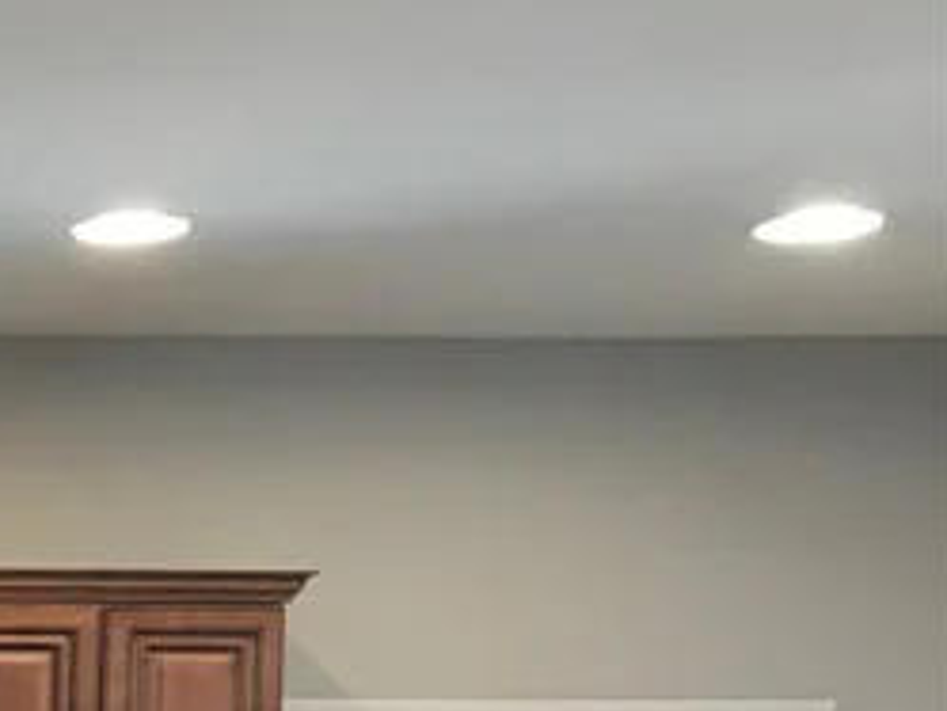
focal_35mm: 115
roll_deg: +0.0
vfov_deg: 12.3
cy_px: 1061
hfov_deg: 14.2
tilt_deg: -3.0
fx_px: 3148
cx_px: -989
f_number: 1.8
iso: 32
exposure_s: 1/30
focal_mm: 3.99
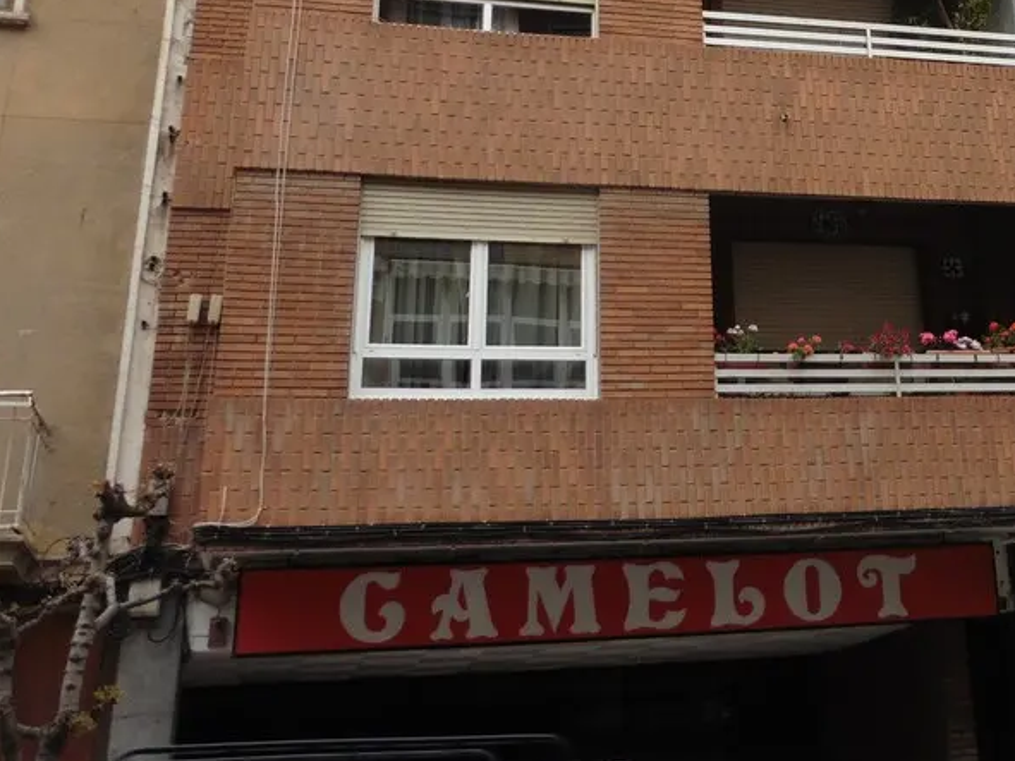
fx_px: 1524
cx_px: 903
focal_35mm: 52
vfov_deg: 26.4
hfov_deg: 34.8
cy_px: -10
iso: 100
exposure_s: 1/200
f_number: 3.3
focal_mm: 4.3
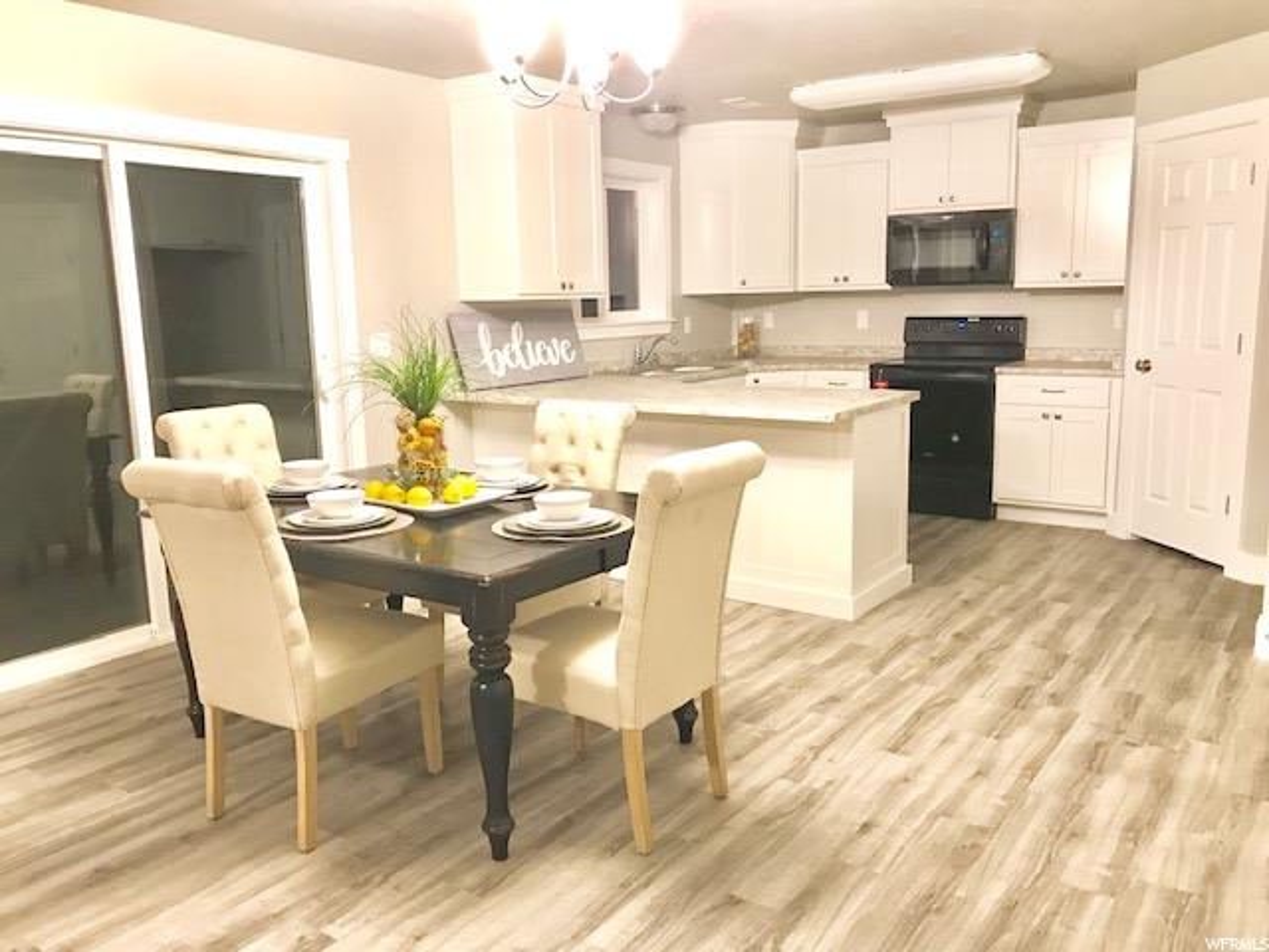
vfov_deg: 49.7
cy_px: 476
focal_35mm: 28
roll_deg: +0.8
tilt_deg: -9.6
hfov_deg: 63.4
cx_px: 634
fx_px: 1026
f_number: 1.8
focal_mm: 3.99
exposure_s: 1/13
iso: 100
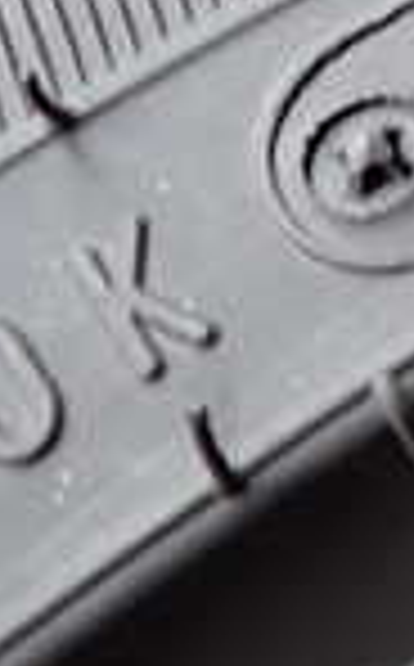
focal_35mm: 129
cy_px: -130
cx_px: 1161
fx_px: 2338
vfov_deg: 15.6
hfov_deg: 8.7
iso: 200
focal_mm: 5.4
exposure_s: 1/30
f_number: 2.3
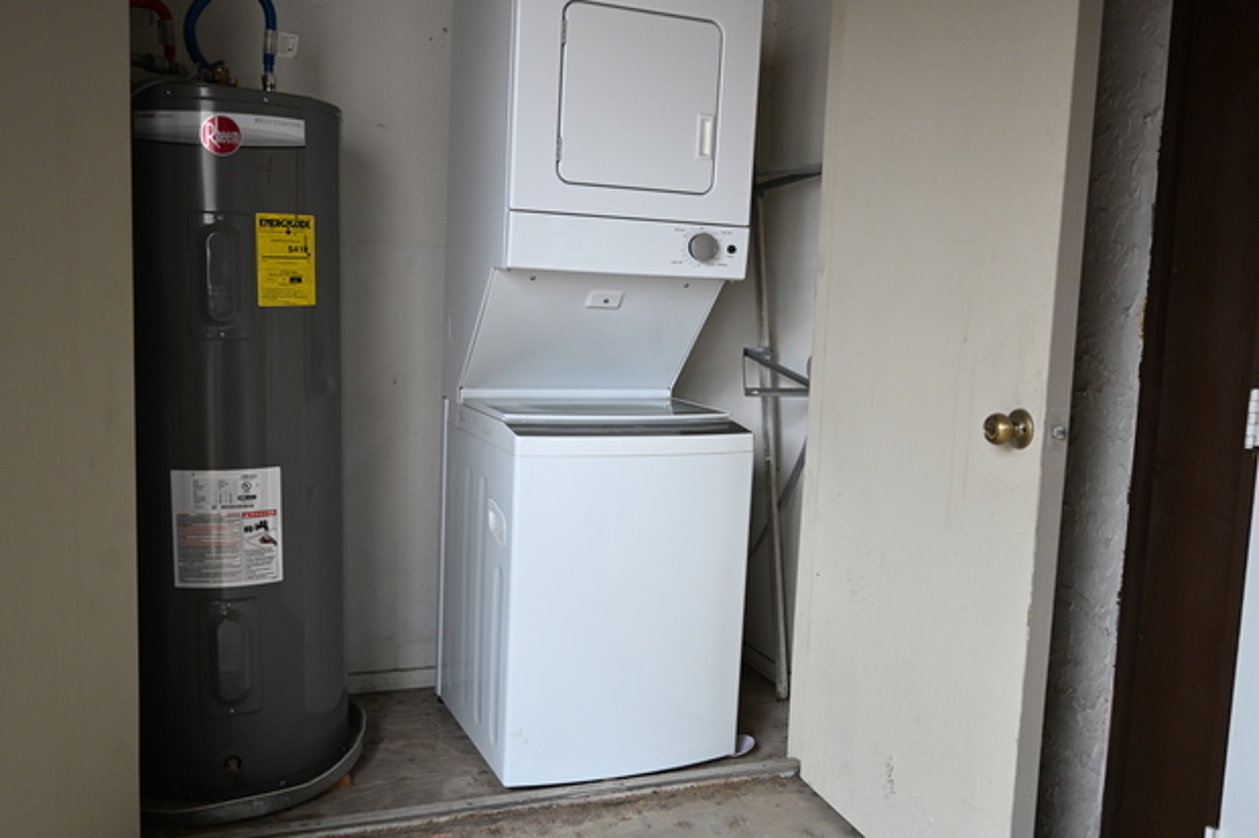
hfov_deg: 60.3
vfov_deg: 42.3
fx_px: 1084
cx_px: 621
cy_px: 427
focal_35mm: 31
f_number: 4
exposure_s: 1/125
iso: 1600
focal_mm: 30
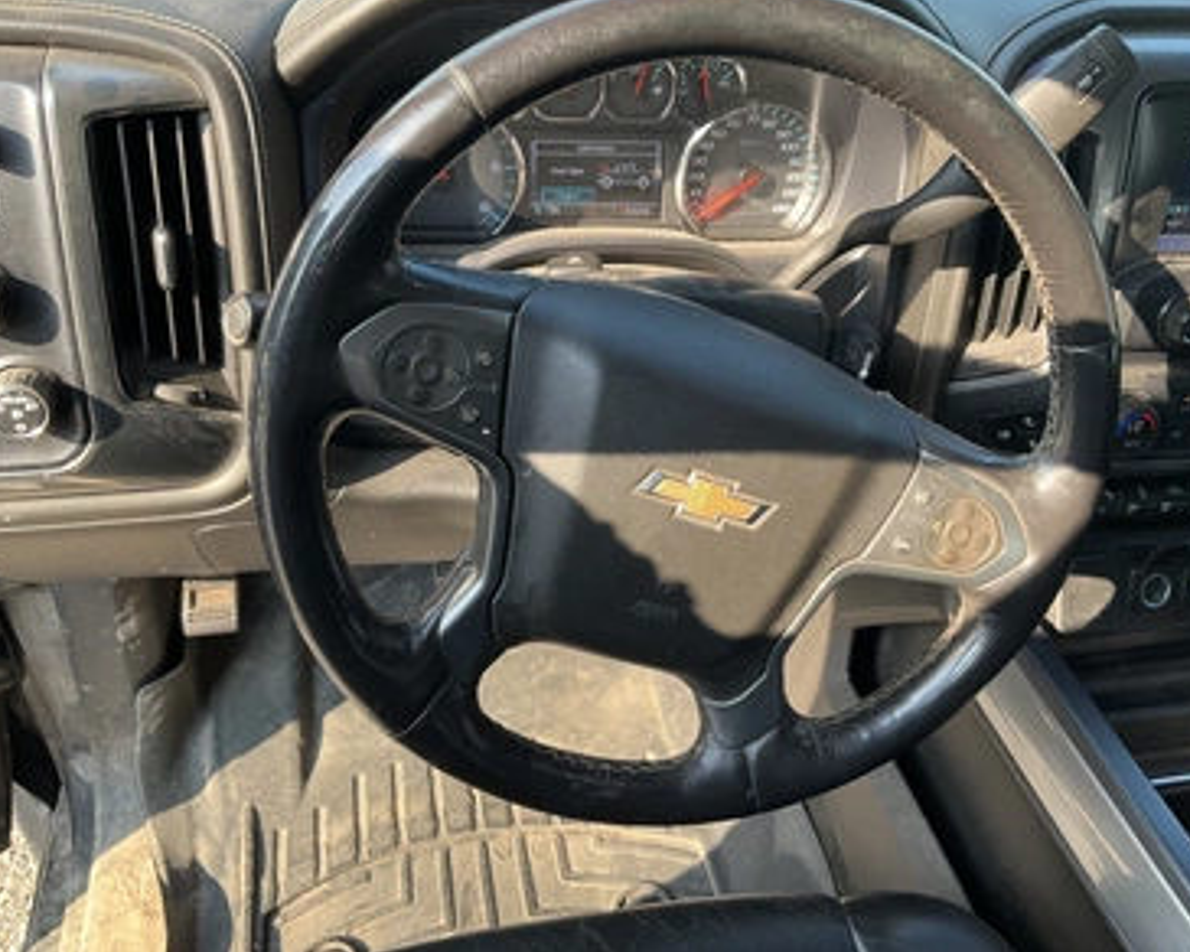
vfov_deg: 47.1
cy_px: 466
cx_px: 610
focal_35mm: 31
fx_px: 1092
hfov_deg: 57.2
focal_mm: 3
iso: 32
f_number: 1.8
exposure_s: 1/122
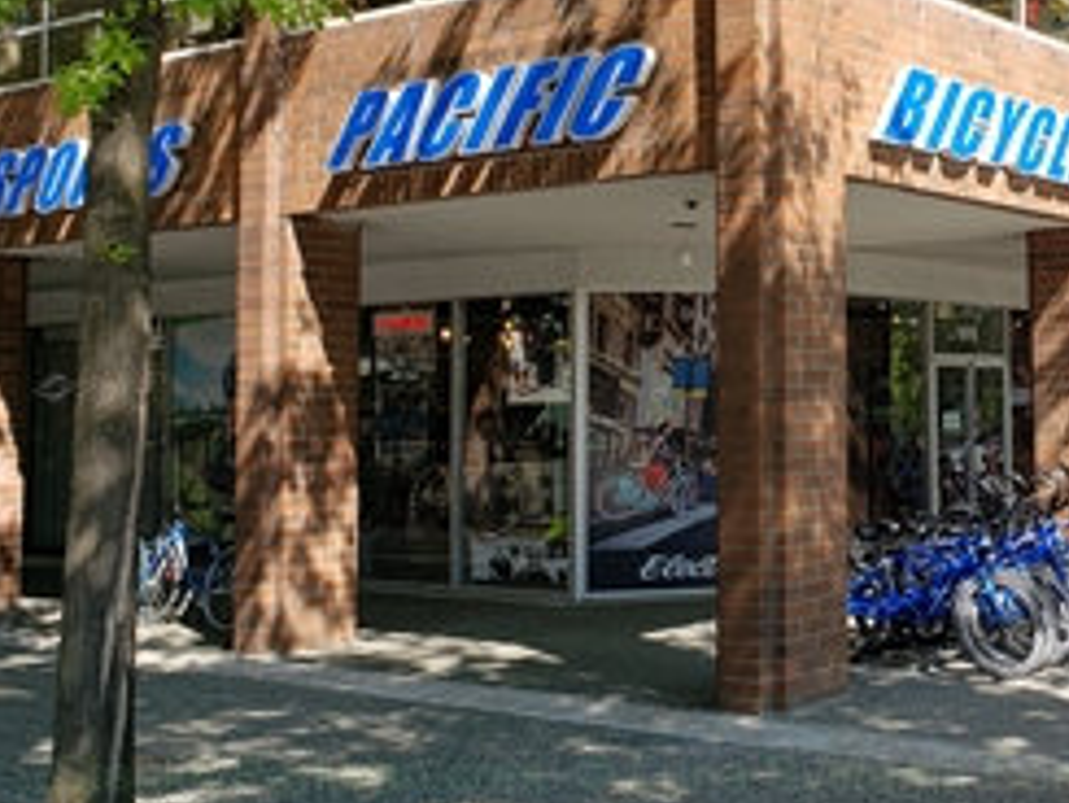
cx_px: 969
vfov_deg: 28.4
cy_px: 284
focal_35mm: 51
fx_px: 1576
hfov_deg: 35.2
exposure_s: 1/503
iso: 50
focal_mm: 4.3
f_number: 2.4
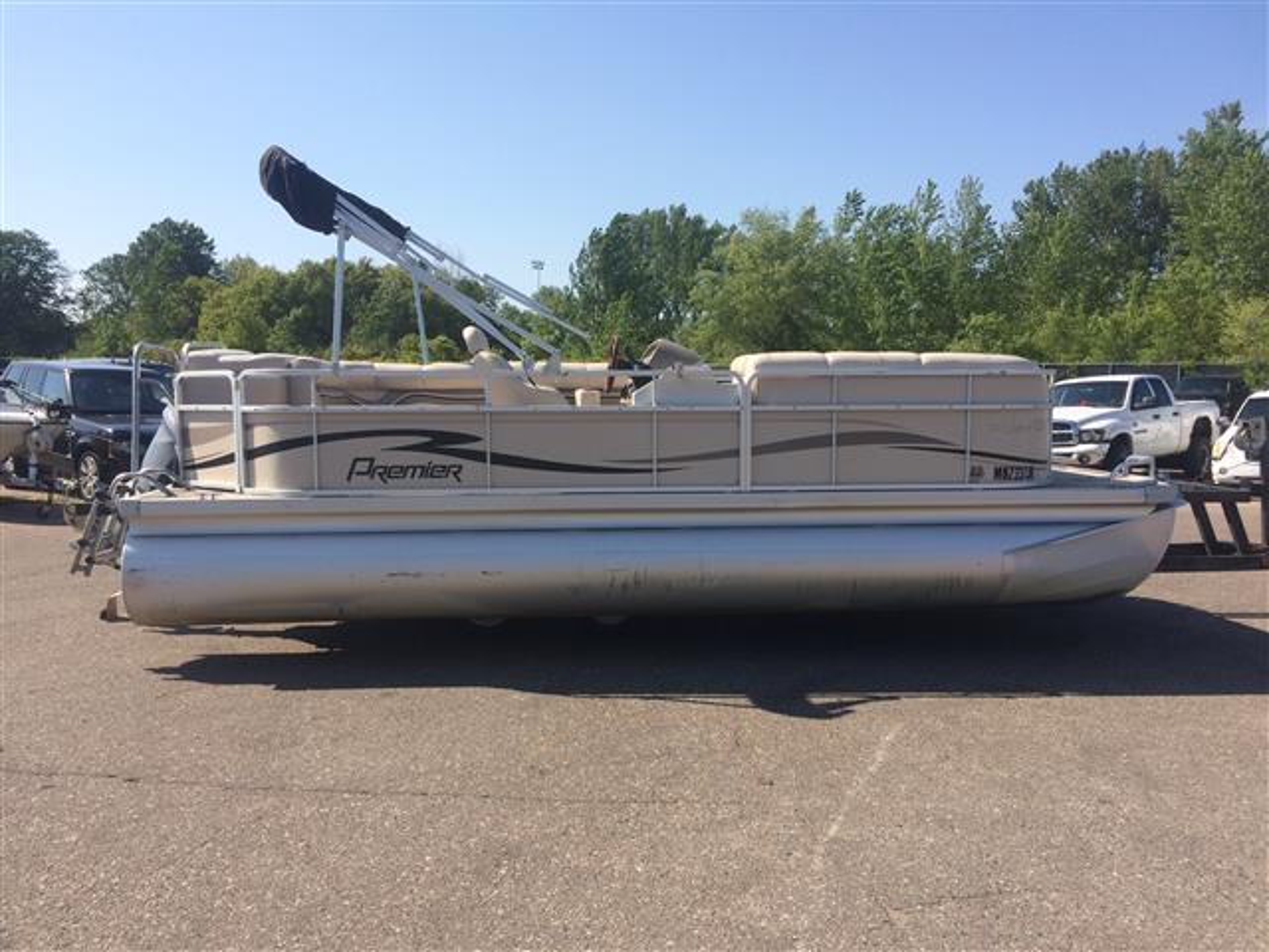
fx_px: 1063
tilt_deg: -5.5
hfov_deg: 61.7
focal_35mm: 29
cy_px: 476
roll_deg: -0.4
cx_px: 634
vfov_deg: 48.2
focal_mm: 4.15
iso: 32
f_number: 2.2
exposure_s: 1/1520
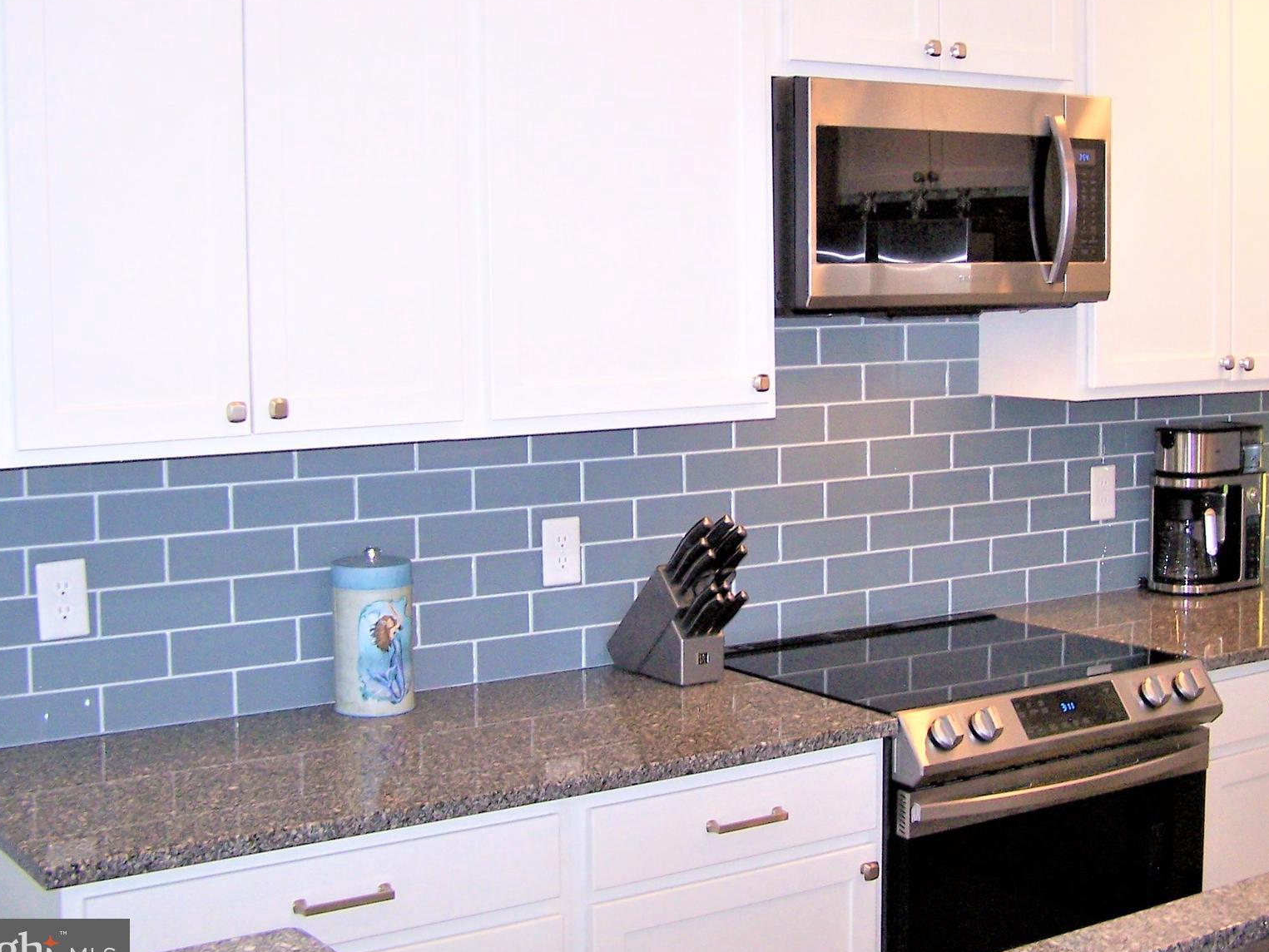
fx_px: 1870
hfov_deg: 37.3
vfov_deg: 28.4
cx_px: 773
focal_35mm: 51
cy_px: 348
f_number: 2.8
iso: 140
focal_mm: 6.3
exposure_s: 1/60
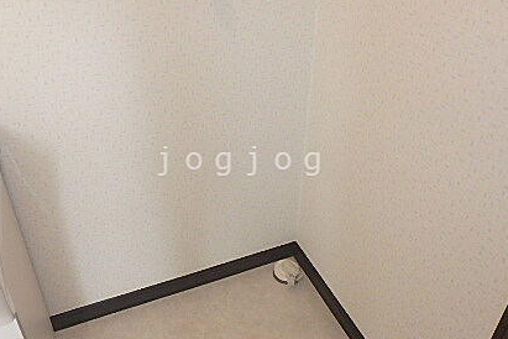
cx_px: 242
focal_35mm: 34
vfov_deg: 38.9
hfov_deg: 55.8
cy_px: 161
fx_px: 480
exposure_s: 1/30
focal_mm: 3.7
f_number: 3.5
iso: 400
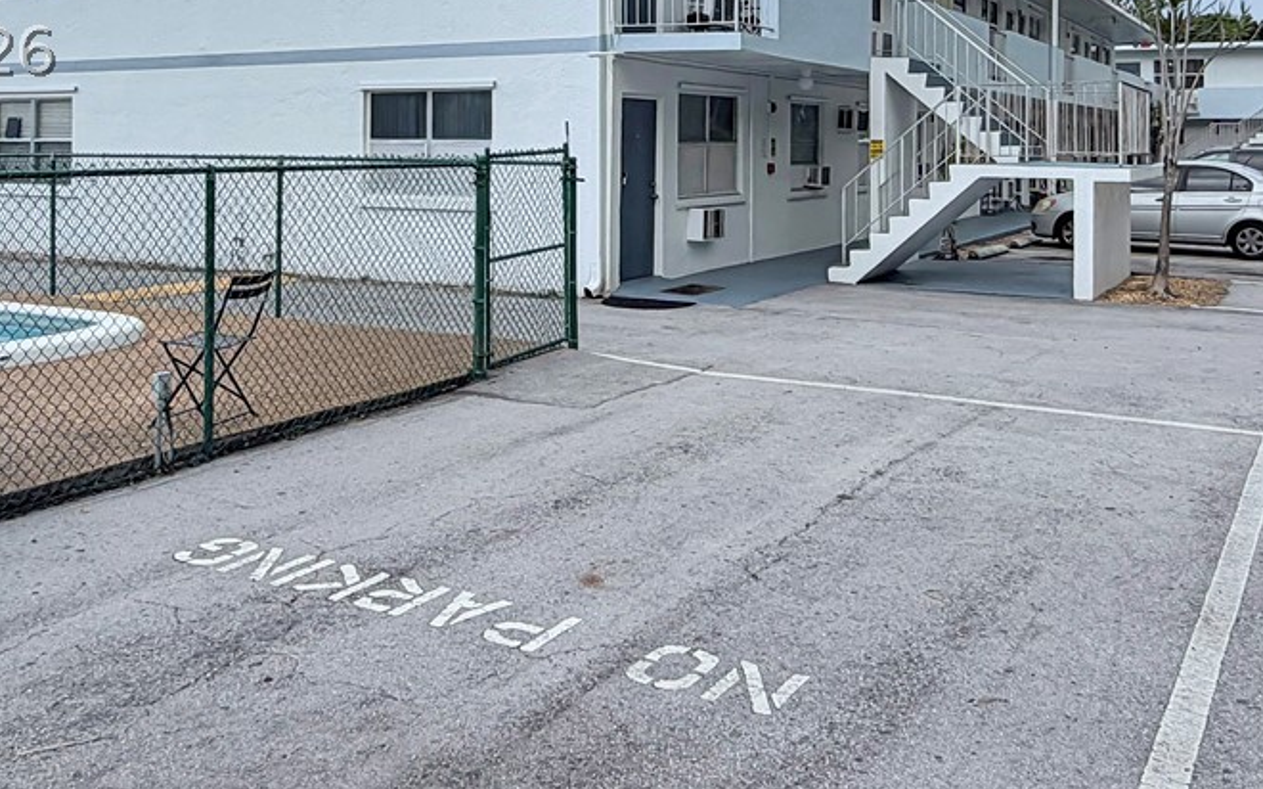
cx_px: 641
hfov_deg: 54.0
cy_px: 50
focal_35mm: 36
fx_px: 1239
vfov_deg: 33.1
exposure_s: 1/651
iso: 40
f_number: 2.2
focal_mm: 2.22
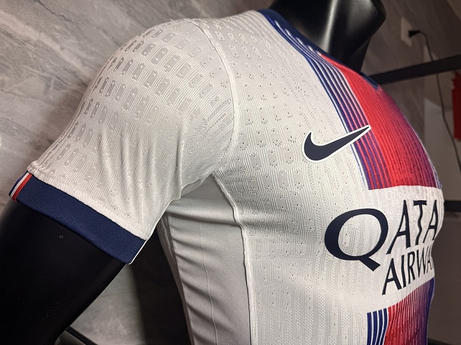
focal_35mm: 24
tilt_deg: +4.0
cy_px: 172
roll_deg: -1.6
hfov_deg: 71.6
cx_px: 230
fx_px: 320
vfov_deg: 56.8
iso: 64
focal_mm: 6.76
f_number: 1.78
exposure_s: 1/100
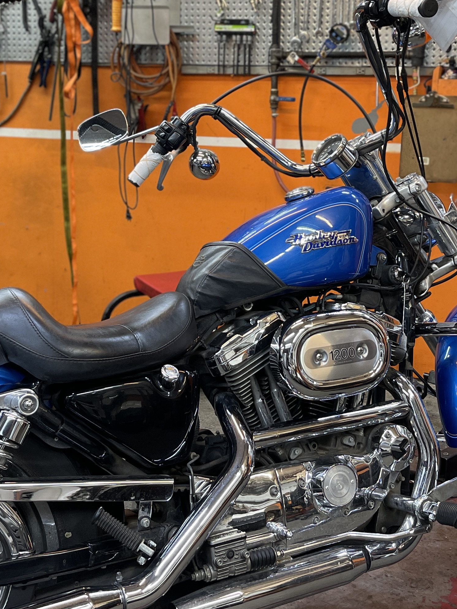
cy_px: 197
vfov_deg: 35.8
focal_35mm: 53
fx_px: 933
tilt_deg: -7.7
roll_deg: -1.0
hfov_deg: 27.5
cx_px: 238
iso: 125
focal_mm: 5.1
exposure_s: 1/60
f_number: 1.6
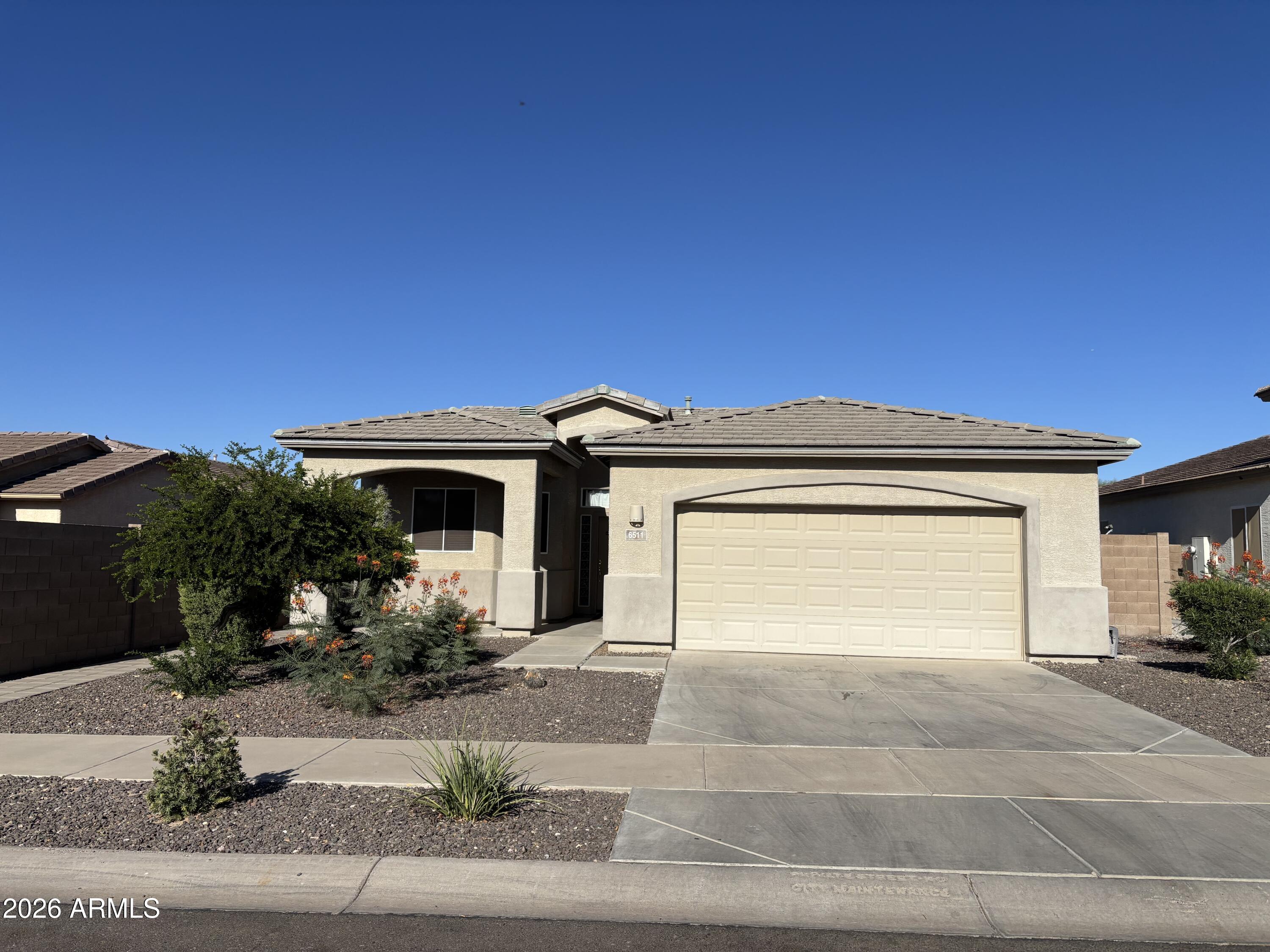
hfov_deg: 67.3
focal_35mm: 26
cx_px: 635
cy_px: 476
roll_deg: -1.4
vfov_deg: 53.1
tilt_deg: +6.0
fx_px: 954
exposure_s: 1/5618
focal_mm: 5.96
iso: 50
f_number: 1.6
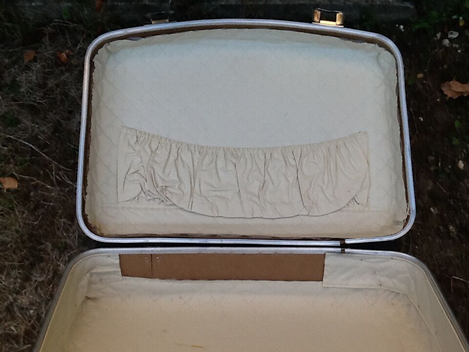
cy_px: 176
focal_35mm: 44
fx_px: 596
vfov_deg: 32.9
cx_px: 234
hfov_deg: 42.9
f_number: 2.4
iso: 40
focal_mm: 2.03
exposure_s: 1/227
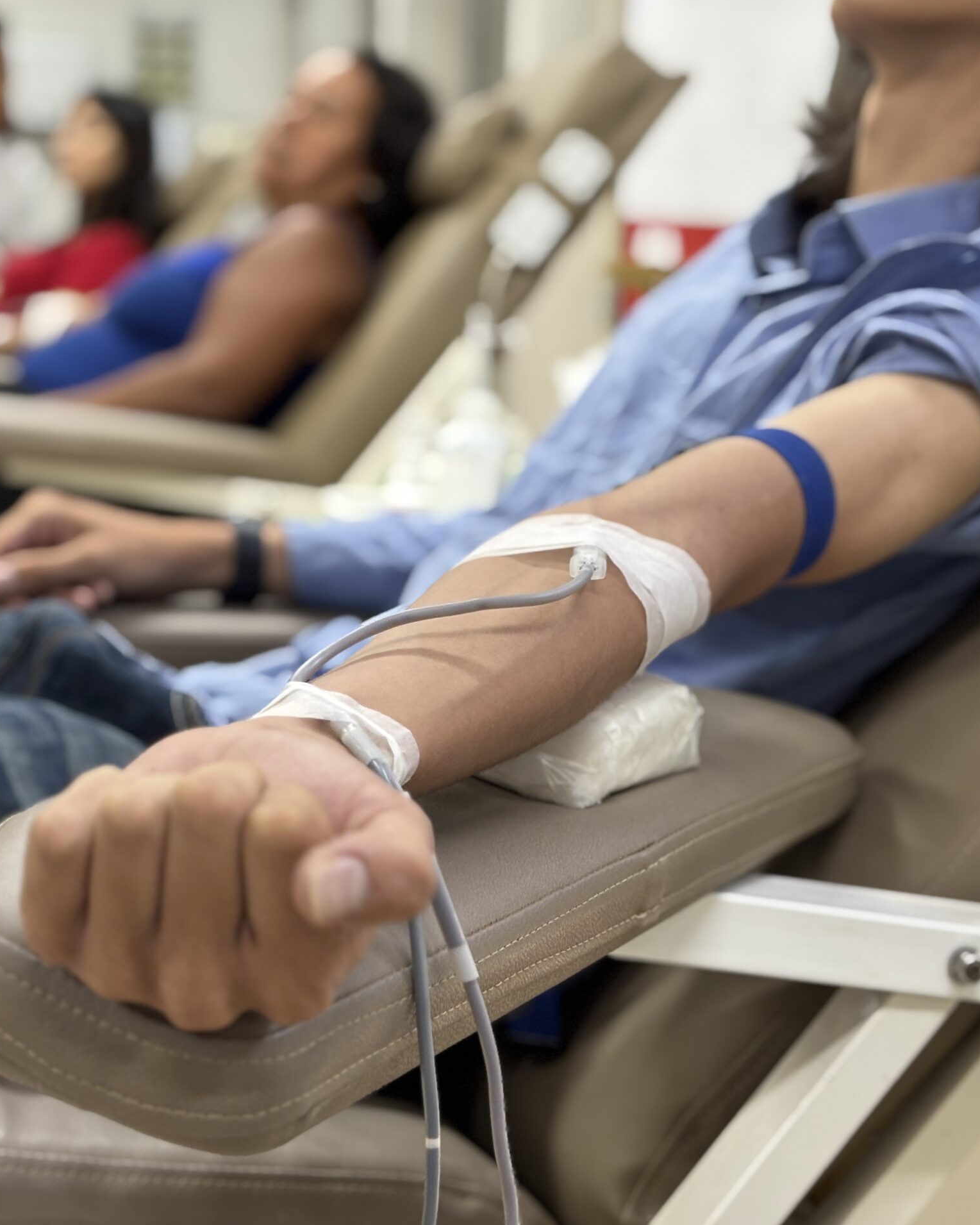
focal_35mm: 68
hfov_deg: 22.5
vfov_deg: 27.9
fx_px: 2465
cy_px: 611
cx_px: 443
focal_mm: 5.96
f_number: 1.6
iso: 125
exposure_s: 1/60
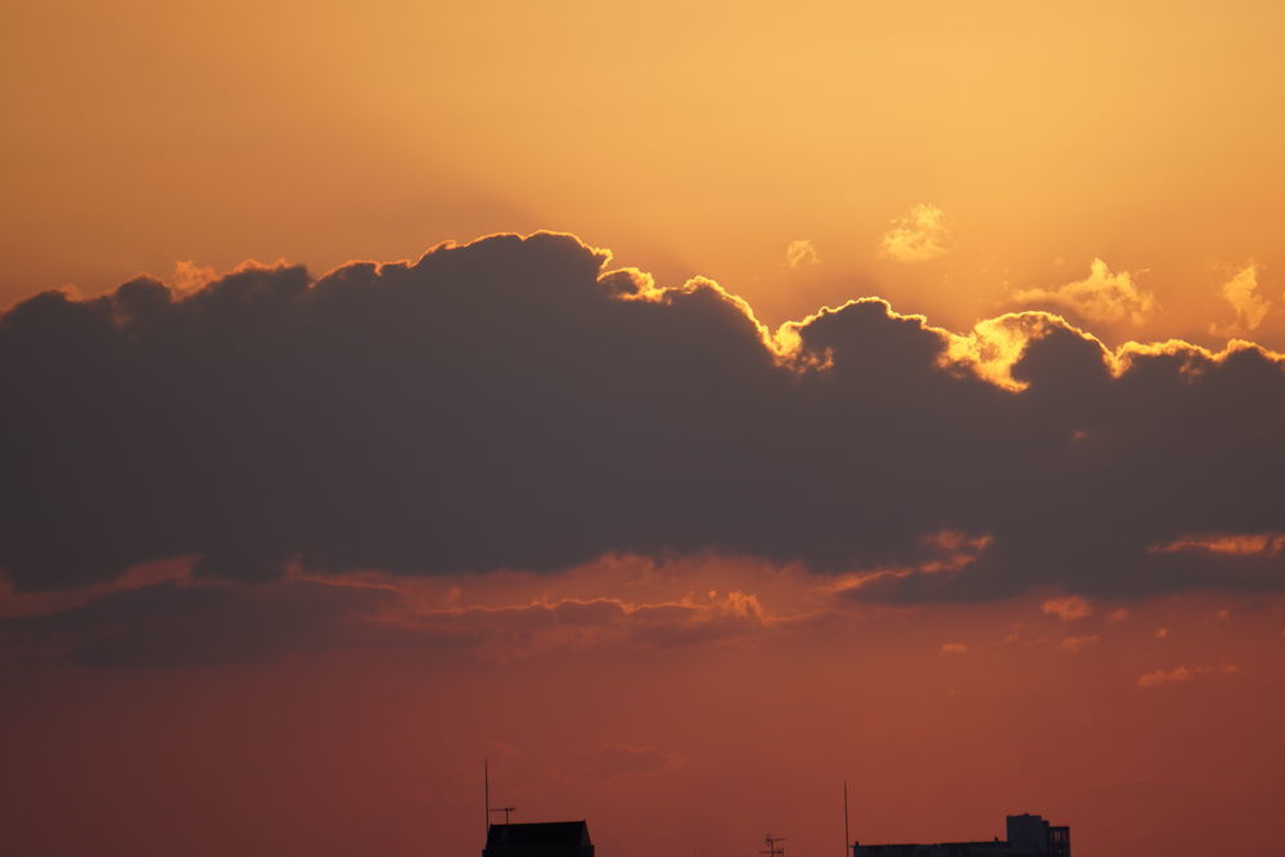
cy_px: 427
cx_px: 752
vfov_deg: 3.6
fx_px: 13494
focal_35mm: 378
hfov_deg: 5.5
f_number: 6.3
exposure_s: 1/500
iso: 100
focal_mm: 210
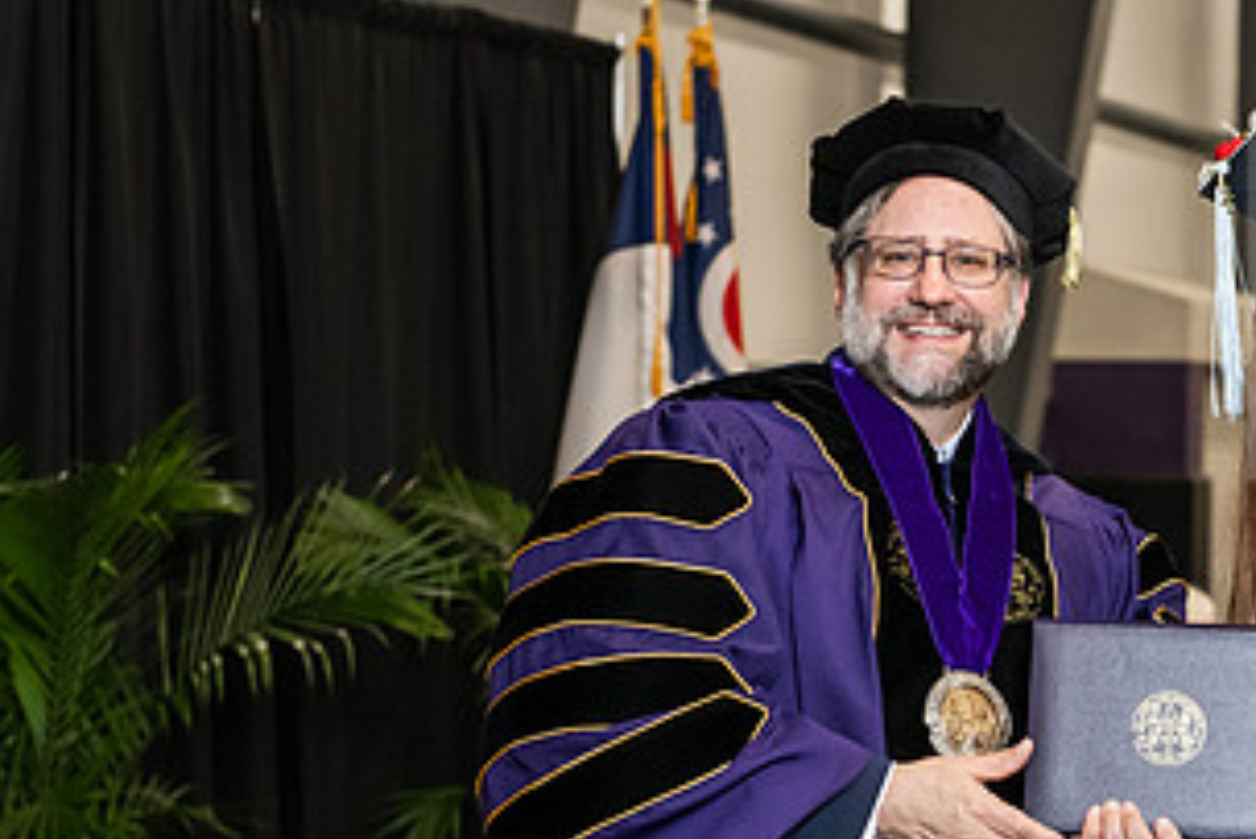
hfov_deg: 16.1
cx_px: 1124
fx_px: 4398
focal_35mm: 126
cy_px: 634
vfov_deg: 10.9
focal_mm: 66
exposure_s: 1/200
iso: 2500
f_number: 5
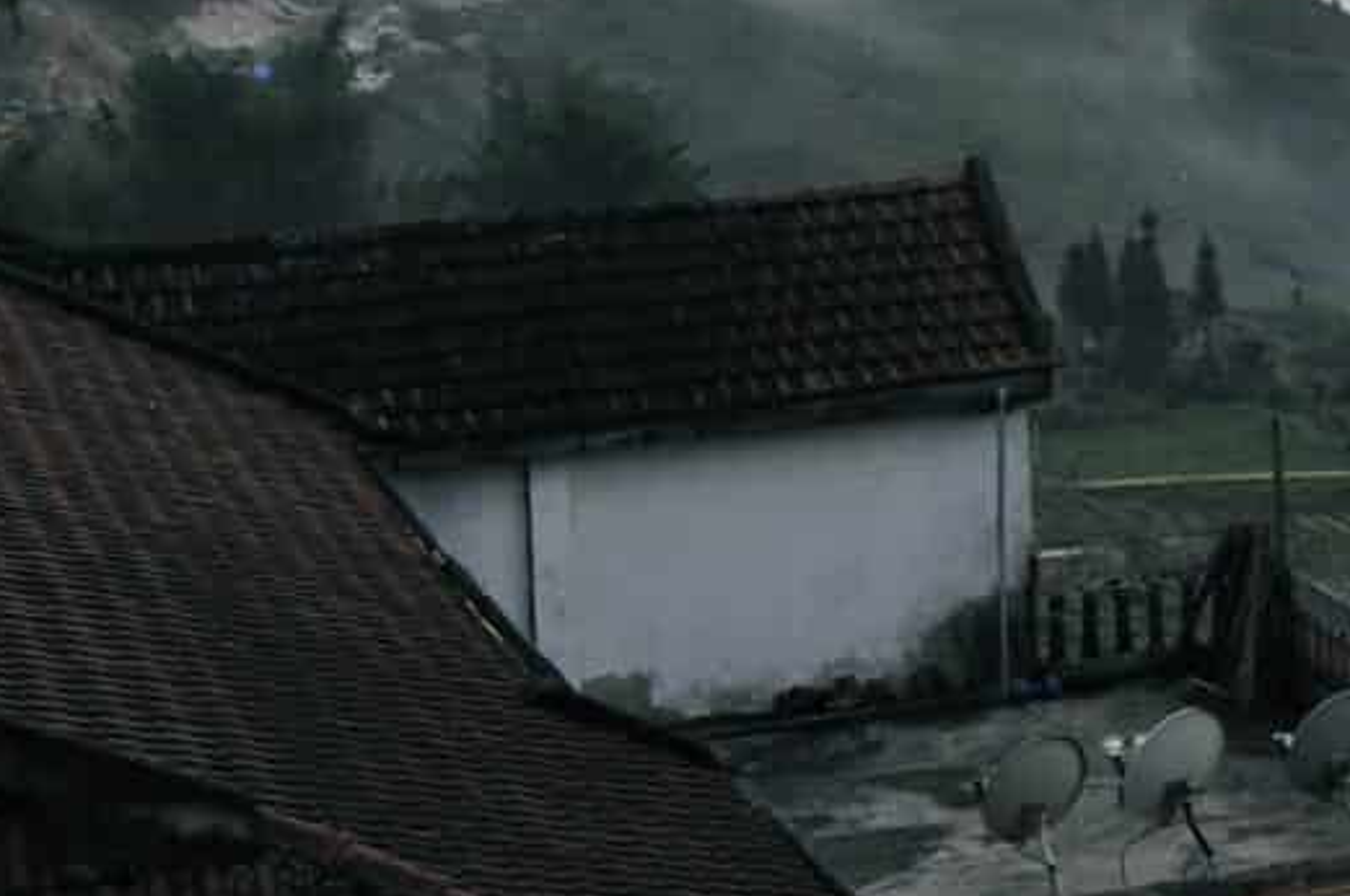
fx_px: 4419
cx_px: 2057
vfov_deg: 11.3
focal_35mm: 118
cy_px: -224
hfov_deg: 15.9
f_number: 11
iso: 200
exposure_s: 1/160
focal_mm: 24
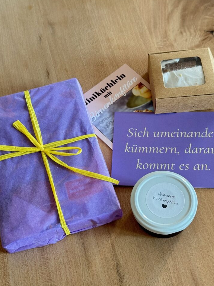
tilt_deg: -57.6
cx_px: 110
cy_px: 146
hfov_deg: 28.0
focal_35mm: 52
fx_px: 429
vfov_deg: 36.8
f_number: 1.78
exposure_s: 1/40
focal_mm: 6.76
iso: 320
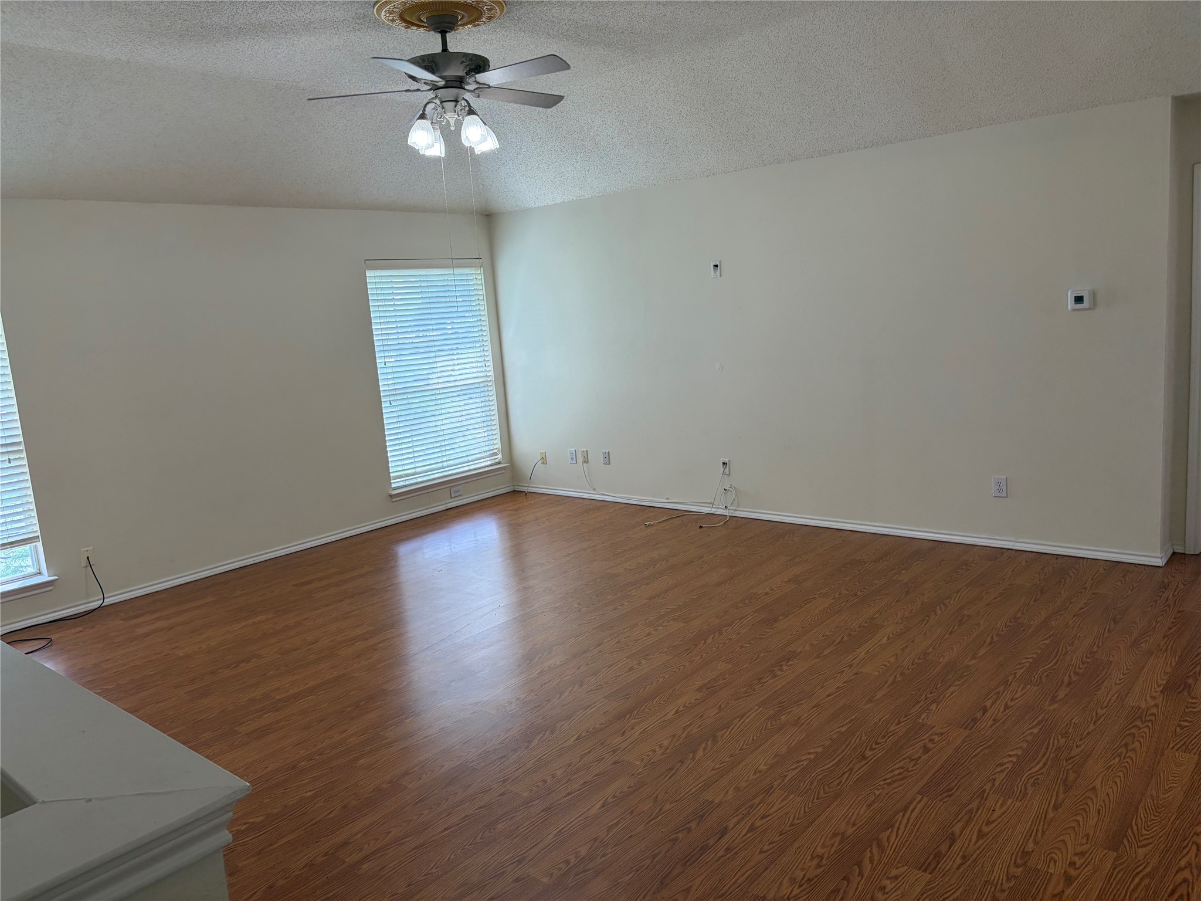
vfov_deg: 53.1
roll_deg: +4.6
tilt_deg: -9.1
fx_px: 902
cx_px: 600
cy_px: 450
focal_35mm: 26
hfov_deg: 67.3
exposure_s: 1/213
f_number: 1.6
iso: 125
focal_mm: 5.96
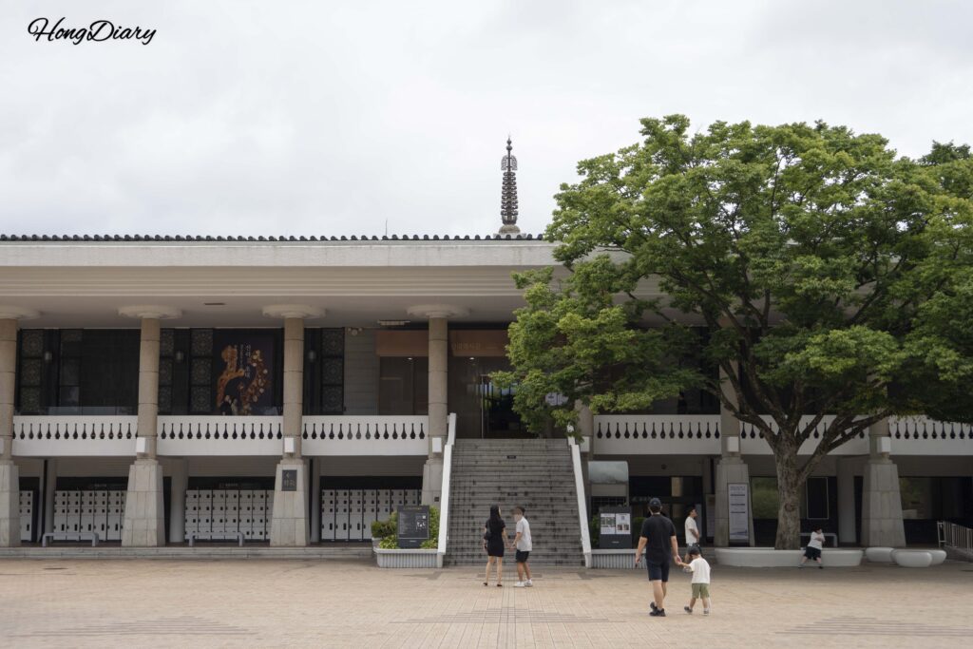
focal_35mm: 47
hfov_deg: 41.9
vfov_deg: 28.7
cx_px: 486
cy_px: 324
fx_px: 1270
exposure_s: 1/100
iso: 100
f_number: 7.1
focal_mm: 47
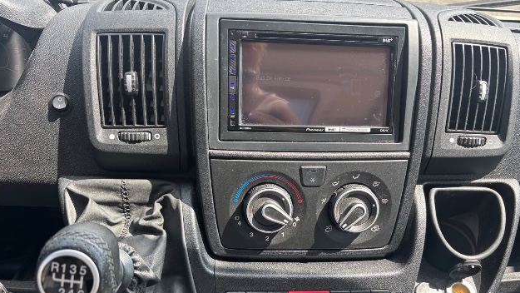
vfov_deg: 39.9
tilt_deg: -37.4
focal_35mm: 29
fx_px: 400
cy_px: 185
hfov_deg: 66.0
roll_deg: -2.8
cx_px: 264
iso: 40
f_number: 1.6
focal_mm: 5.96
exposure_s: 1/204
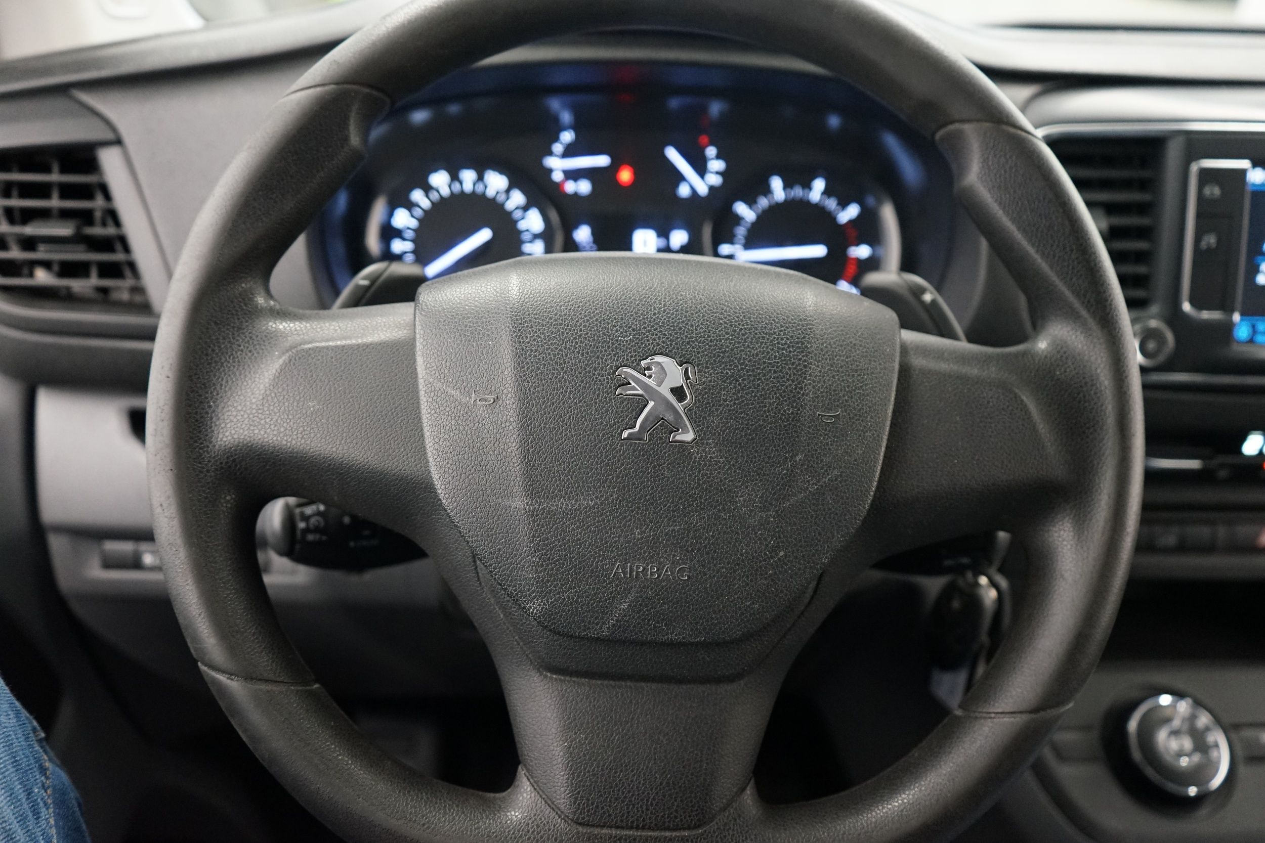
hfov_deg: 63.7
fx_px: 1019
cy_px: 422
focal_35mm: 29
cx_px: 632
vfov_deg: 45.0
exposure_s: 1/60
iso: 3200
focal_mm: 29
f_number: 3.5
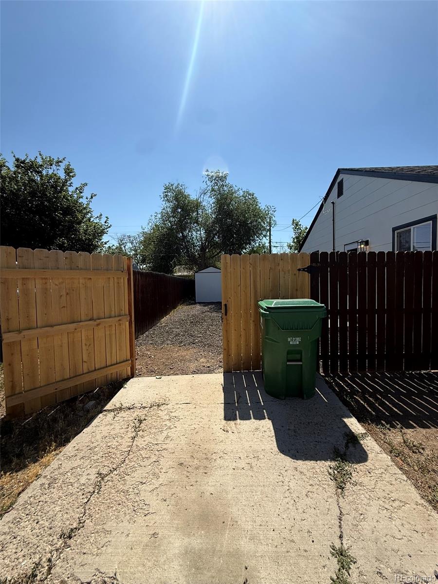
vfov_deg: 102.1
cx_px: 219
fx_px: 236
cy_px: 292
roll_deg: +0.0
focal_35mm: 14
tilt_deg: -2.1
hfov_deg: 85.7
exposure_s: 1/2024
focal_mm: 2.22
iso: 50
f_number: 2.2
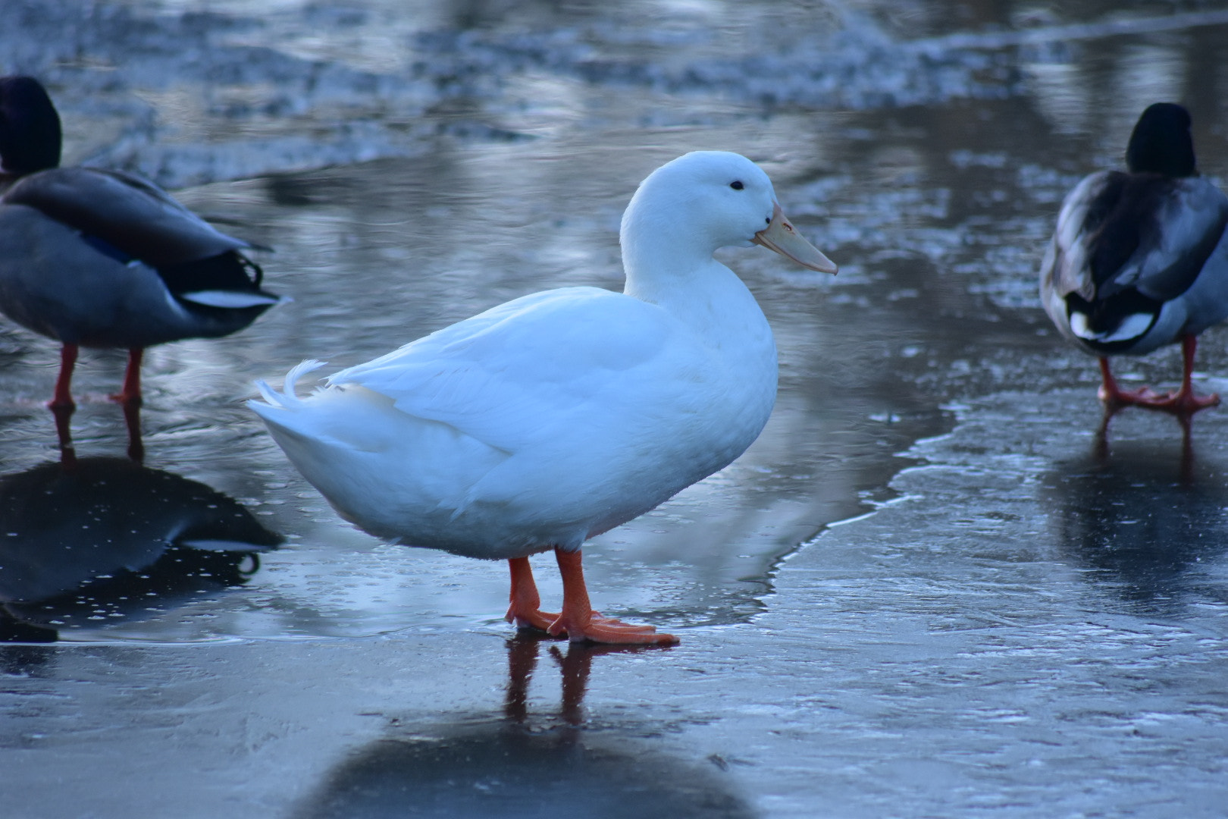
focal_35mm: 450
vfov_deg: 3.1
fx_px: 15349
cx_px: 614
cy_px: 410
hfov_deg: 4.6
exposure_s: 1/500
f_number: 5.6
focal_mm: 300
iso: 1250
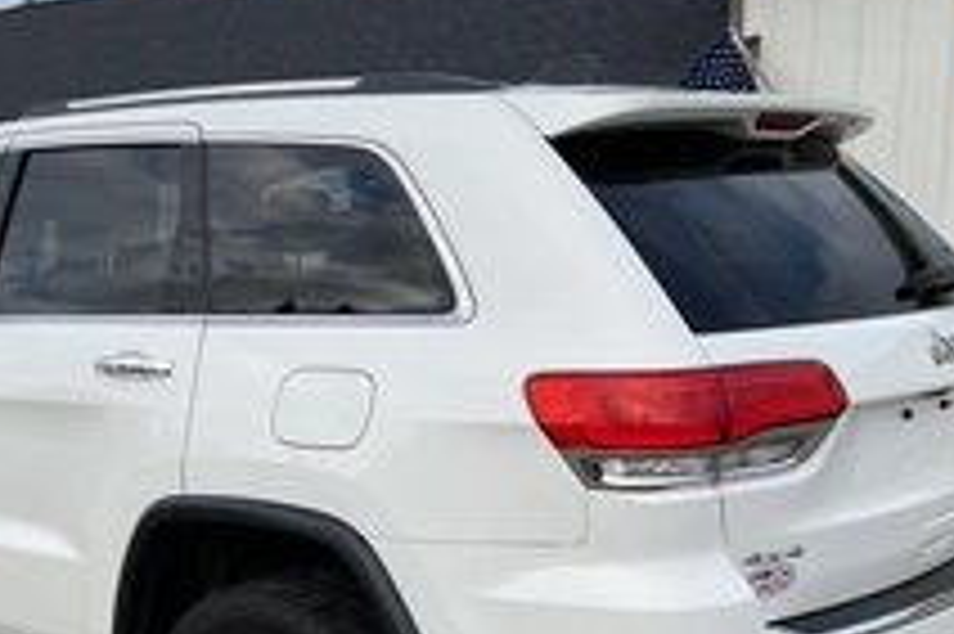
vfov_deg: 23.5
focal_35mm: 57
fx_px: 1509
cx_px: 320
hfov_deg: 34.8
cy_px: 463
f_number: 1.8
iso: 25
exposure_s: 1/855
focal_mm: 3
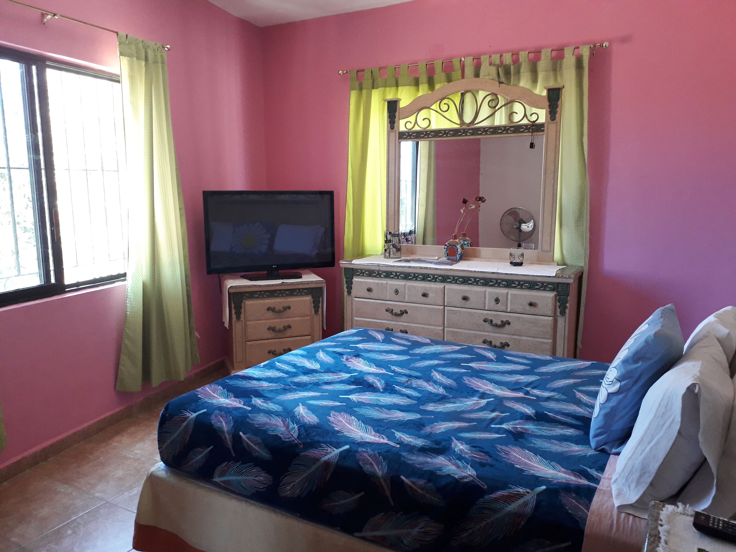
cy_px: 276
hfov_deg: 65.3
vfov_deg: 51.4
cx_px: 368
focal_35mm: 27
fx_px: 574
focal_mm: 3.6
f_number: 1.9
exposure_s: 1/40
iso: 160
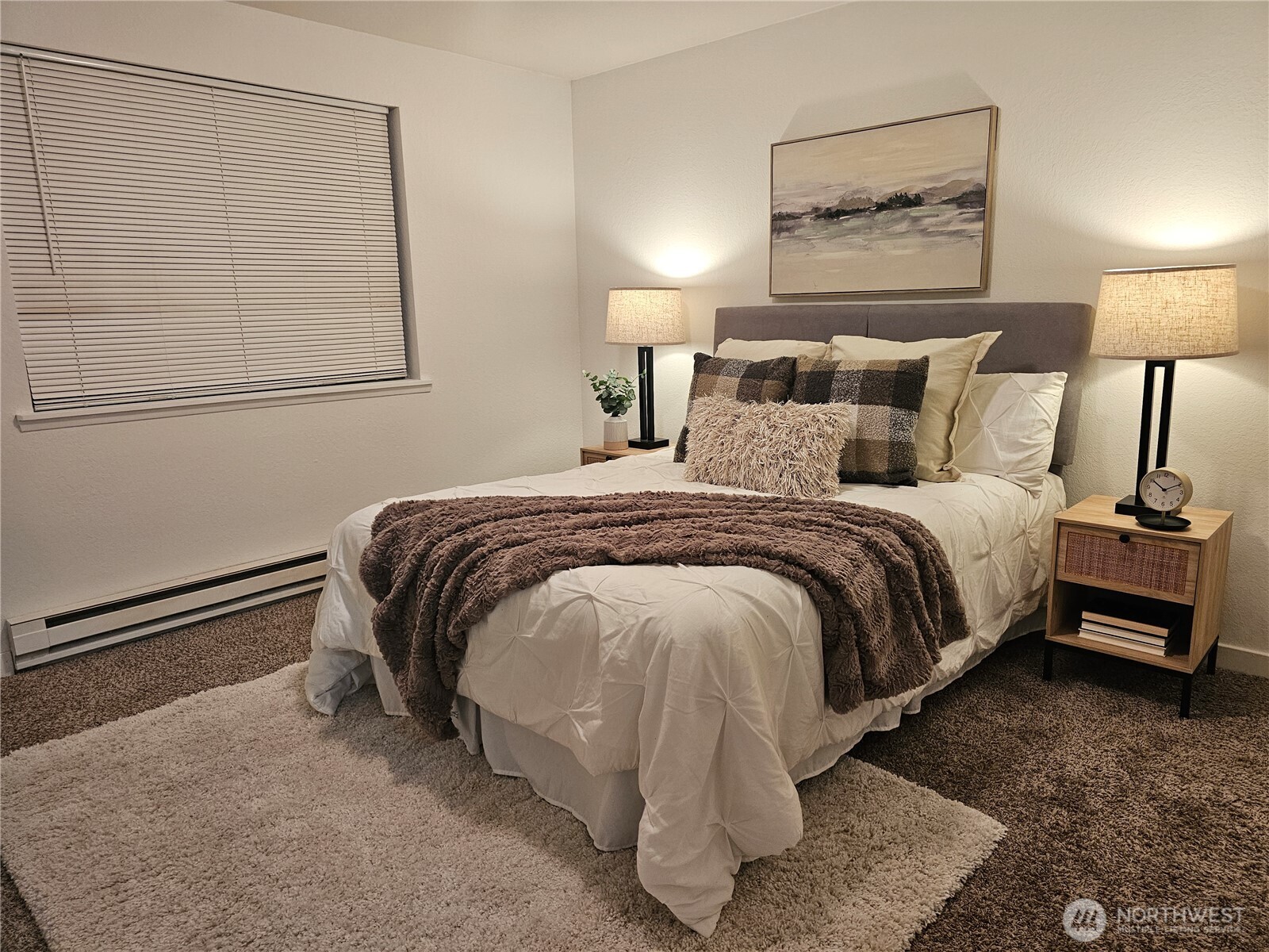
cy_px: 476
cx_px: 634
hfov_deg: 73.9
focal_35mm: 23
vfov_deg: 58.9
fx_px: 843
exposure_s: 1/120
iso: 250
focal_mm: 6.3
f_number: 1.7
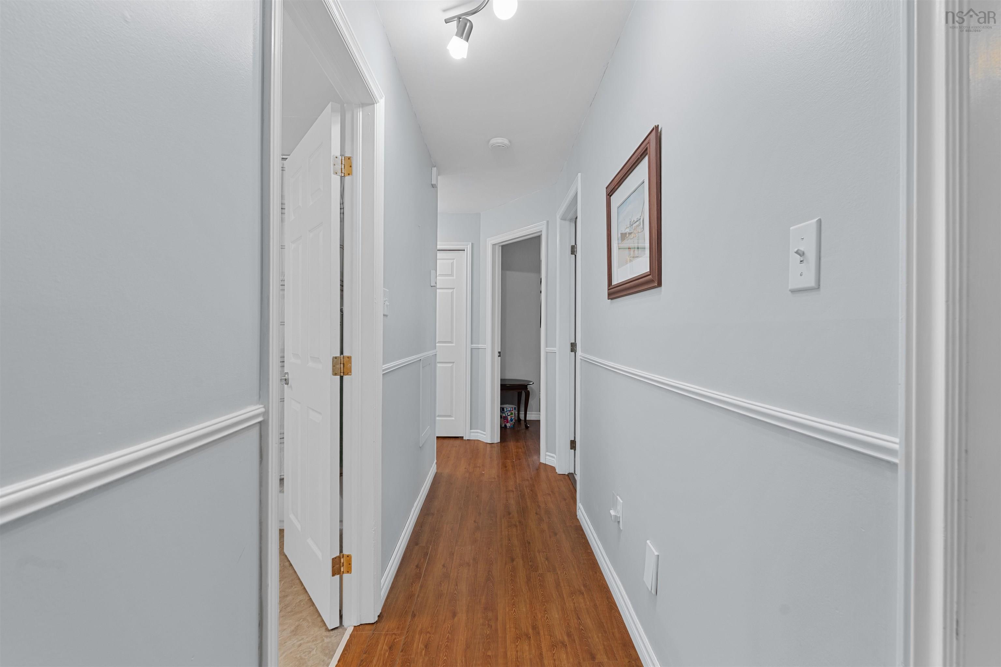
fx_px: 445
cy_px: 334
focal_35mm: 16
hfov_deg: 96.7
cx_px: 500
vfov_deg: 73.7
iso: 400
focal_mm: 16
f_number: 8
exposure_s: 1/1.25
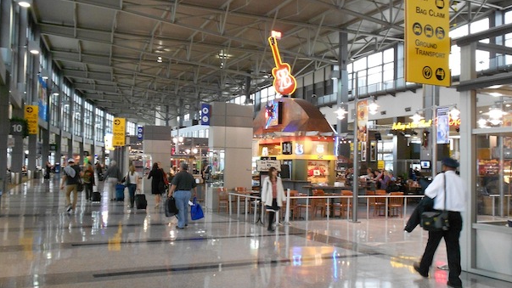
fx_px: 475
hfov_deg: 56.6
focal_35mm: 35
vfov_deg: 33.7
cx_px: 256
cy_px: 149
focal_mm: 5.8
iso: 400
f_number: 3.6
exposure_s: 1/15
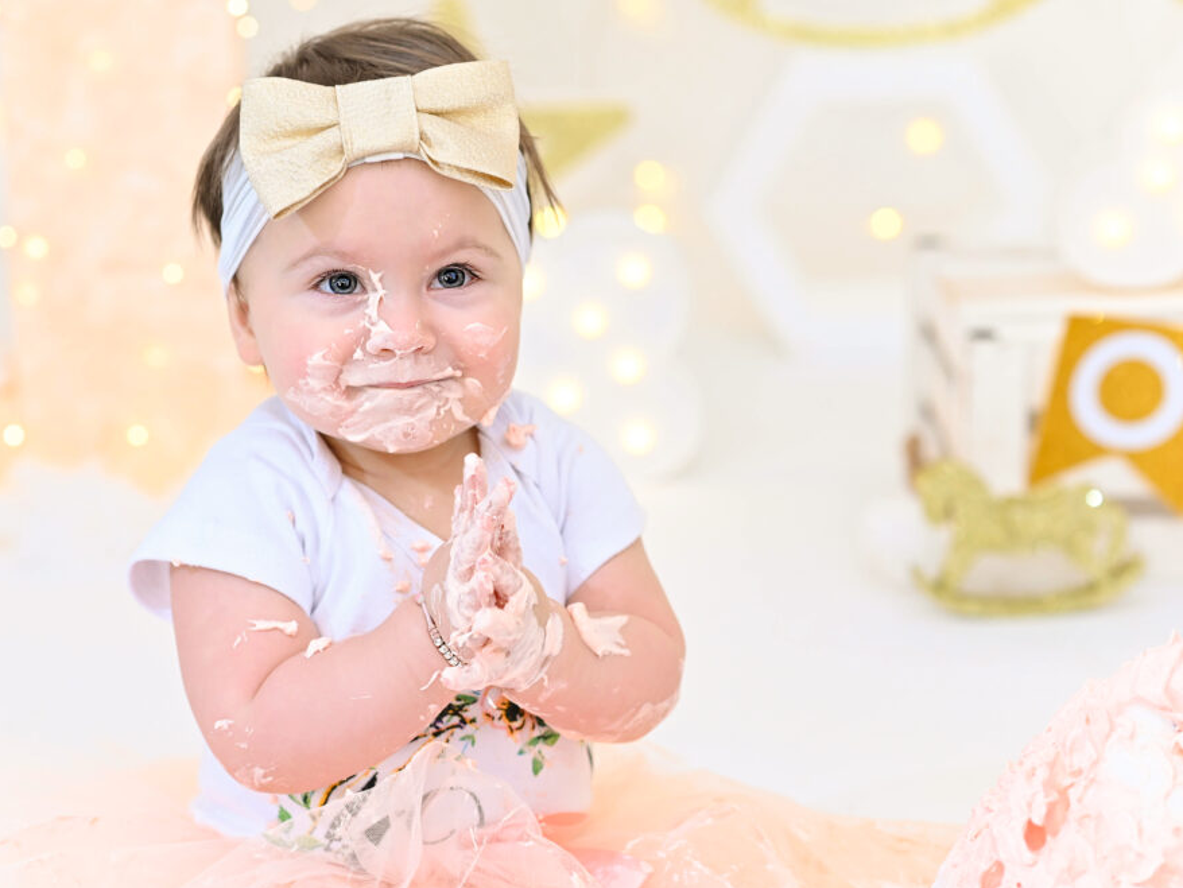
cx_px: 520
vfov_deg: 15.9
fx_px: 3179
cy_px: 447
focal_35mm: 93
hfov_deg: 21.1
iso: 1000
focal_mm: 85
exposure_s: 1/200
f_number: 4
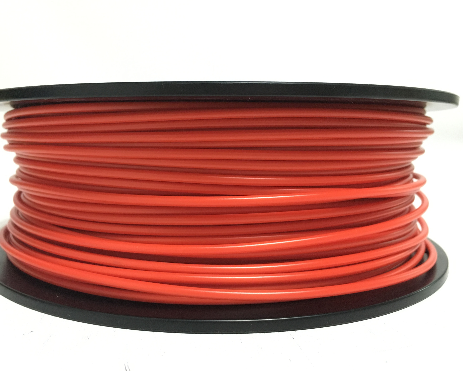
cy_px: 187
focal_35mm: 31
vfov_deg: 47.1
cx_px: 212
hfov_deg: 57.1
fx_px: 425
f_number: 2.2
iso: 200
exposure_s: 1/17
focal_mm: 4.15
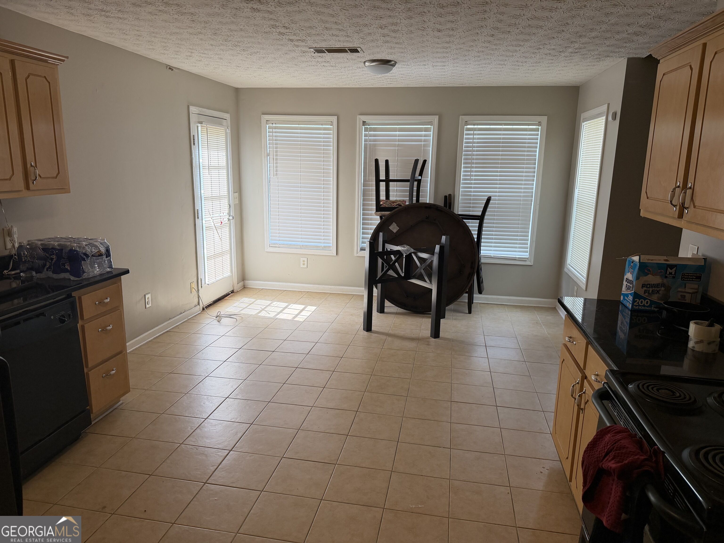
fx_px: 502
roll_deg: -0.8
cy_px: 272
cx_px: 362
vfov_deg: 56.8
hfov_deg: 71.6
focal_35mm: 24
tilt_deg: -12.2
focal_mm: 6.76
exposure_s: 1/217
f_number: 1.78
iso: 160
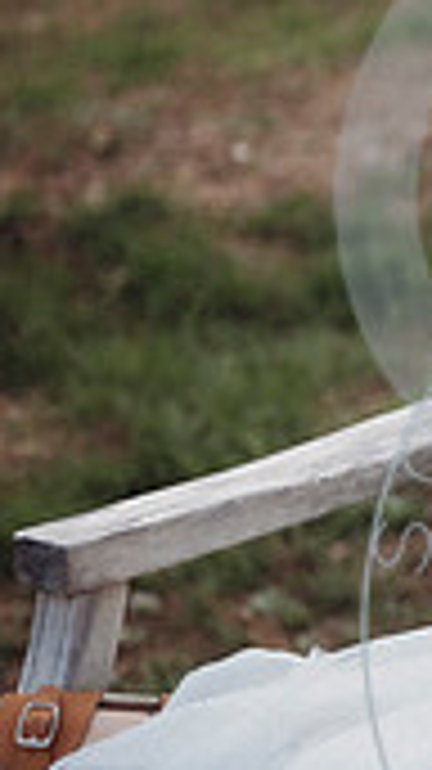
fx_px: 3182
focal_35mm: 156
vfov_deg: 13.8
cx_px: 1048
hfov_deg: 7.3
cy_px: 250
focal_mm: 44
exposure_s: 1/200
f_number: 2.8
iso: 100
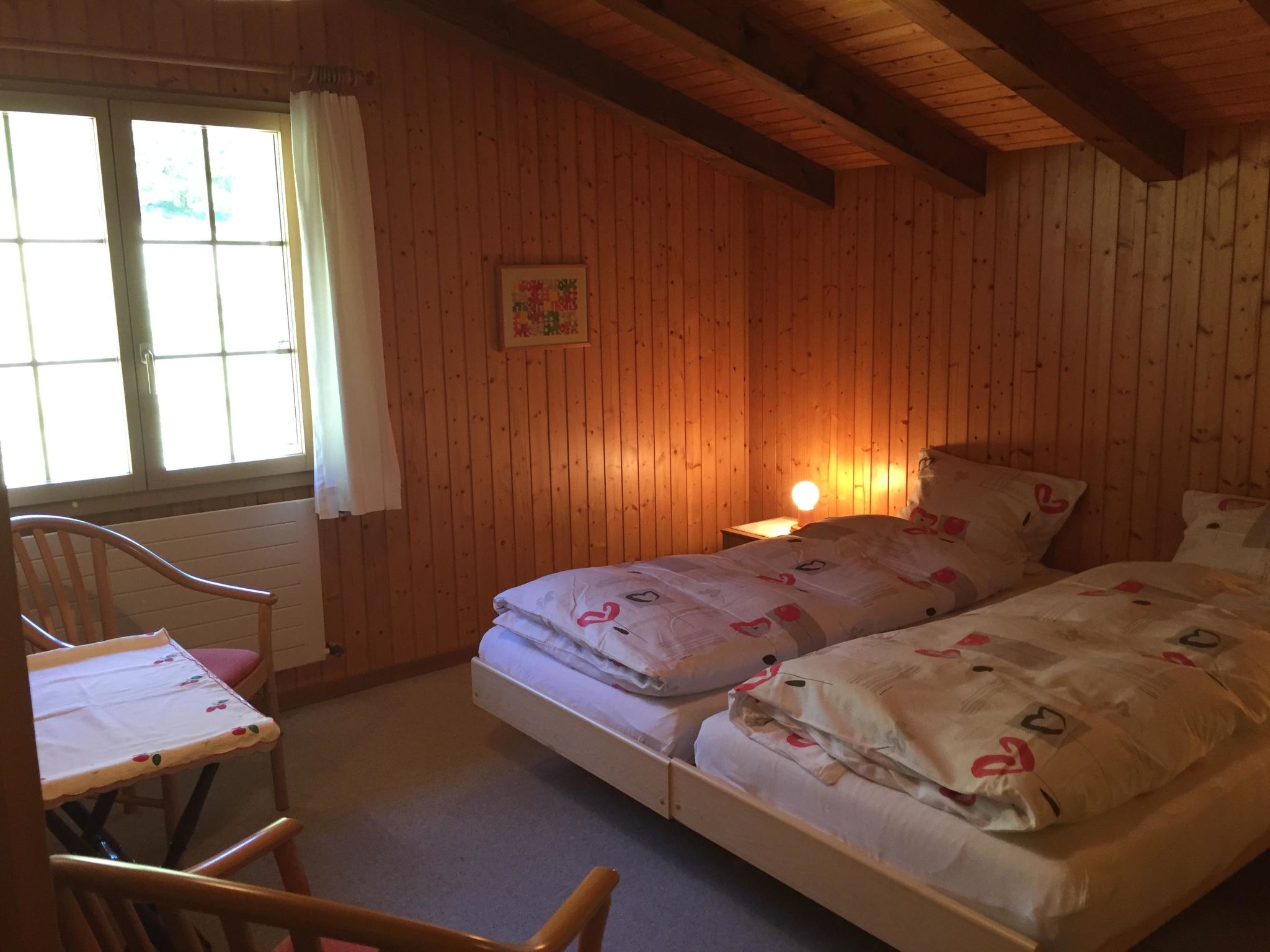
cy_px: 476
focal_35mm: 29
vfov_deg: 48.2
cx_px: 635
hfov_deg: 61.7
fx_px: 1064
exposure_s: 1/33
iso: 64
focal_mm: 4.15
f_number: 2.2
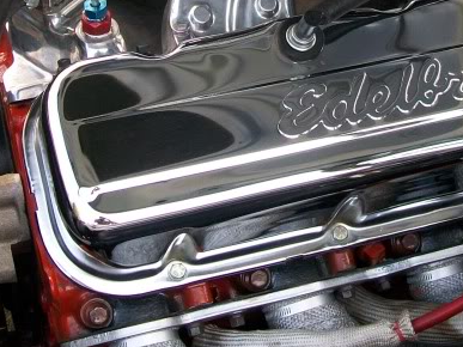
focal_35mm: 90
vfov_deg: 16.1
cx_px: 242
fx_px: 1203
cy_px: 16
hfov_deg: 21.8
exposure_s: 1/125
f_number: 2.7
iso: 64
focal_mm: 6.1
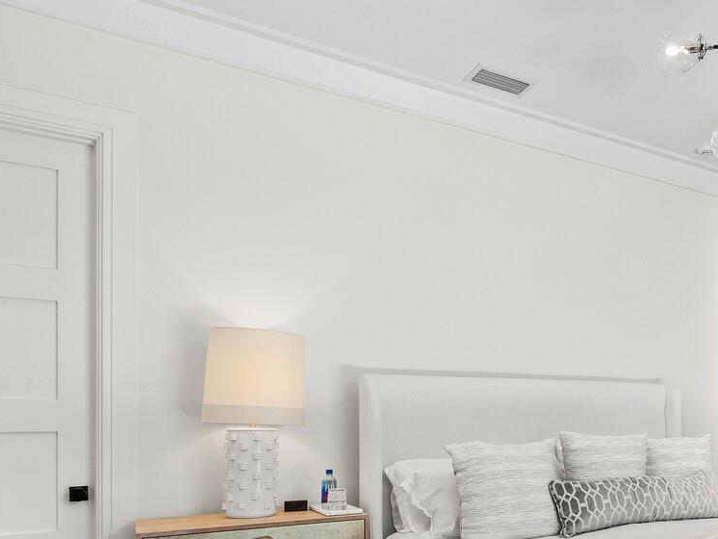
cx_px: 586
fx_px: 622
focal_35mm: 30
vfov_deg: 44.9
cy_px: 416
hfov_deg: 55.2
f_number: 11
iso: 320
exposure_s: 1/15
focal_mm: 7
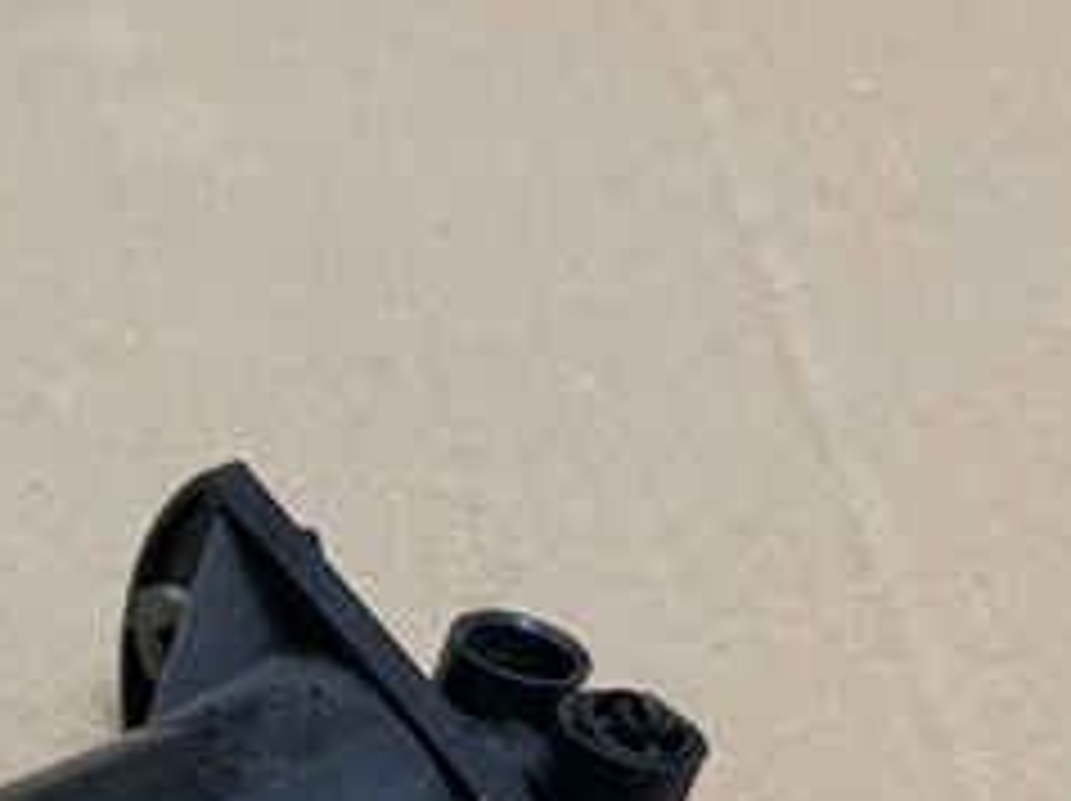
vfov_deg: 19.4
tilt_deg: -60.5
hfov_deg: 24.7
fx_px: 2164
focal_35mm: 70
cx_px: -270
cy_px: 1037
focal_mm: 4.2
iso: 250
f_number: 1.6
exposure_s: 1/50
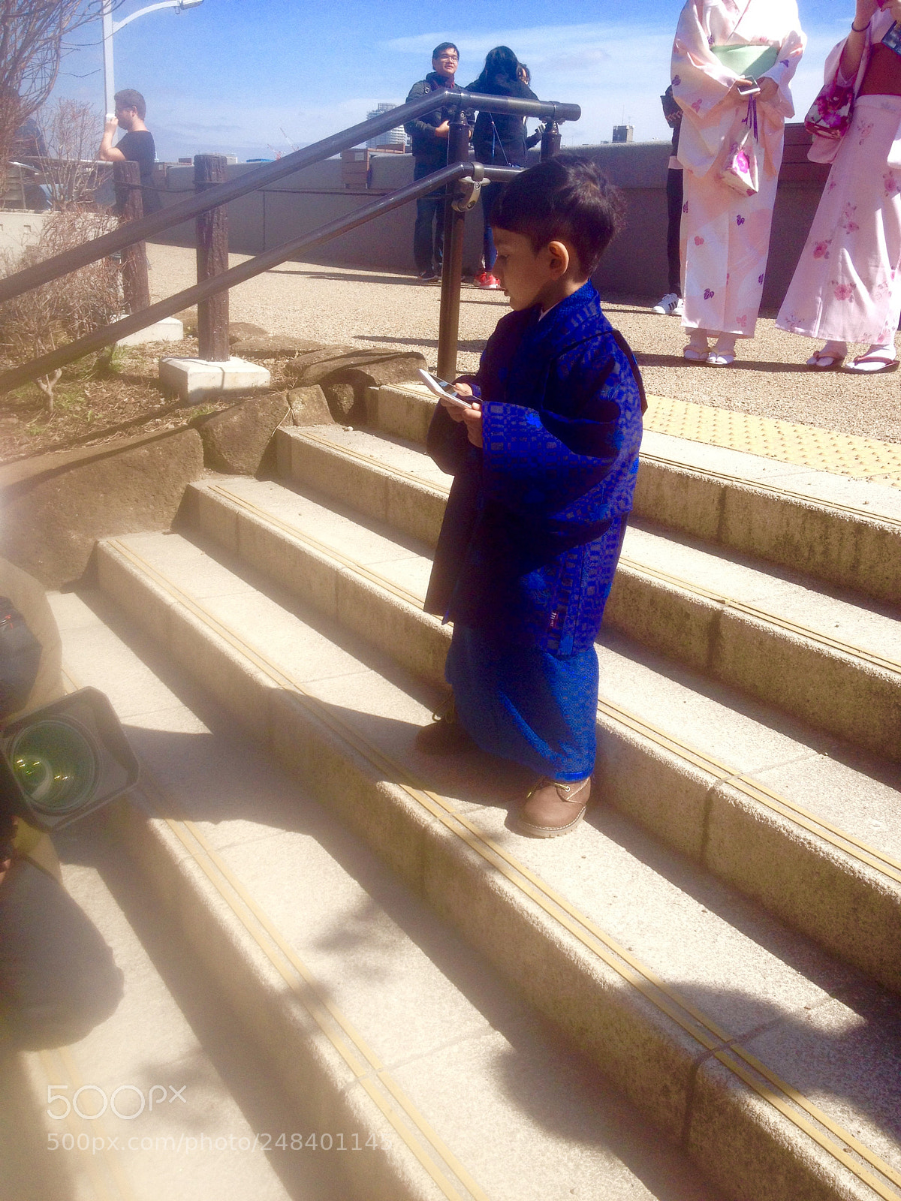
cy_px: 600
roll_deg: -1.9
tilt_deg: -20.3
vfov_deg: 52.6
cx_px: 450
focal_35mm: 35
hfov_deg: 40.7
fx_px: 1215
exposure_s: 1/1284
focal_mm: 4.28
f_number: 2.4
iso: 50
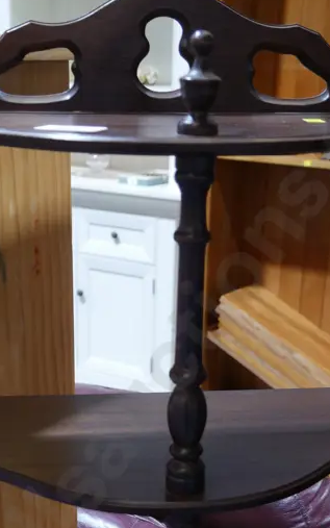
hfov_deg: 21.6
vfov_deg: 33.3
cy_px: 401
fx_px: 863
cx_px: 146
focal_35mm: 60
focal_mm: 14
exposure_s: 1/60
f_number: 3.5
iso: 500
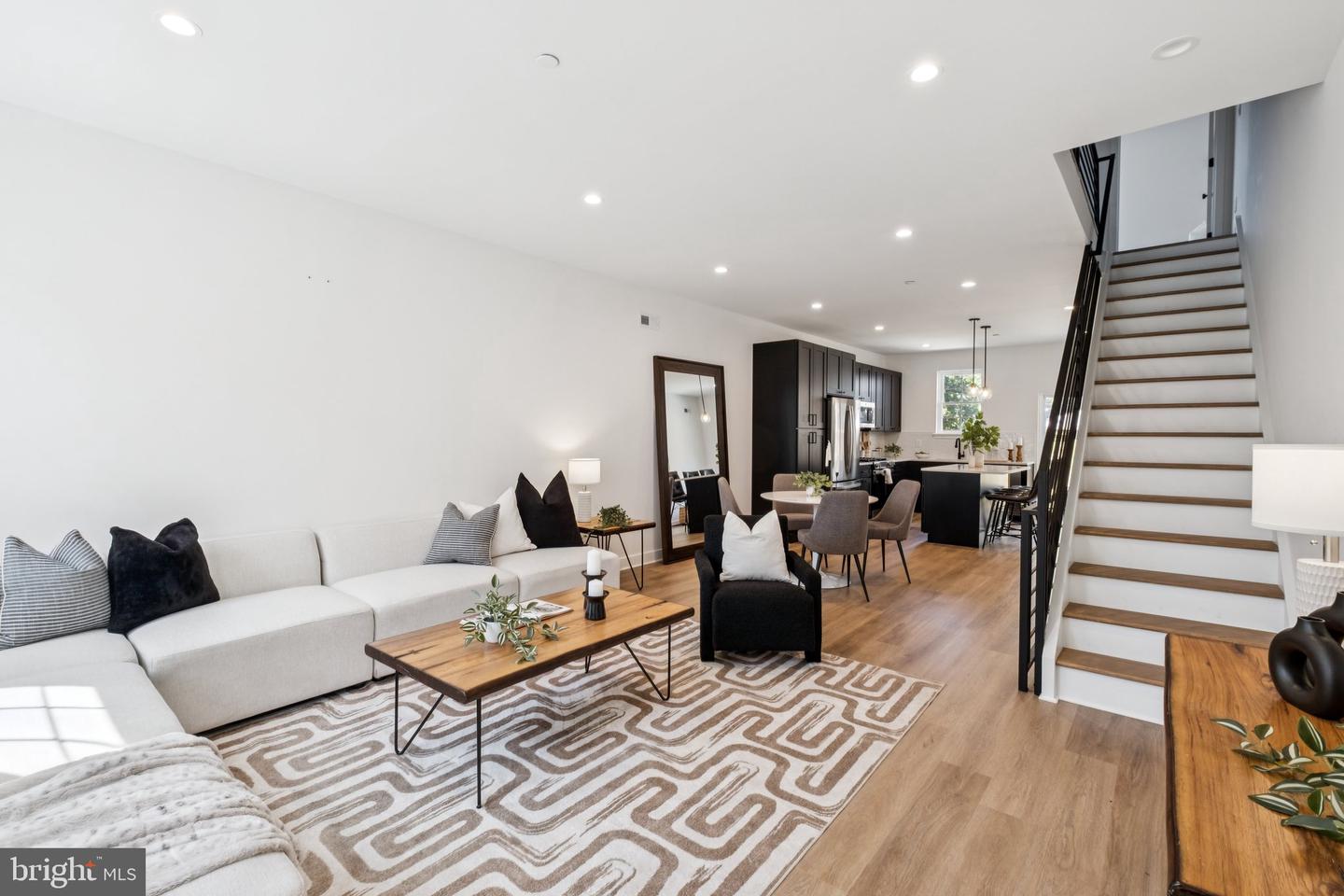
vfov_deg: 77.3
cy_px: 448
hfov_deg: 100.4
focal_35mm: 15
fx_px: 560
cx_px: 672
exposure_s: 1/15
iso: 250
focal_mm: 10
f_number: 8
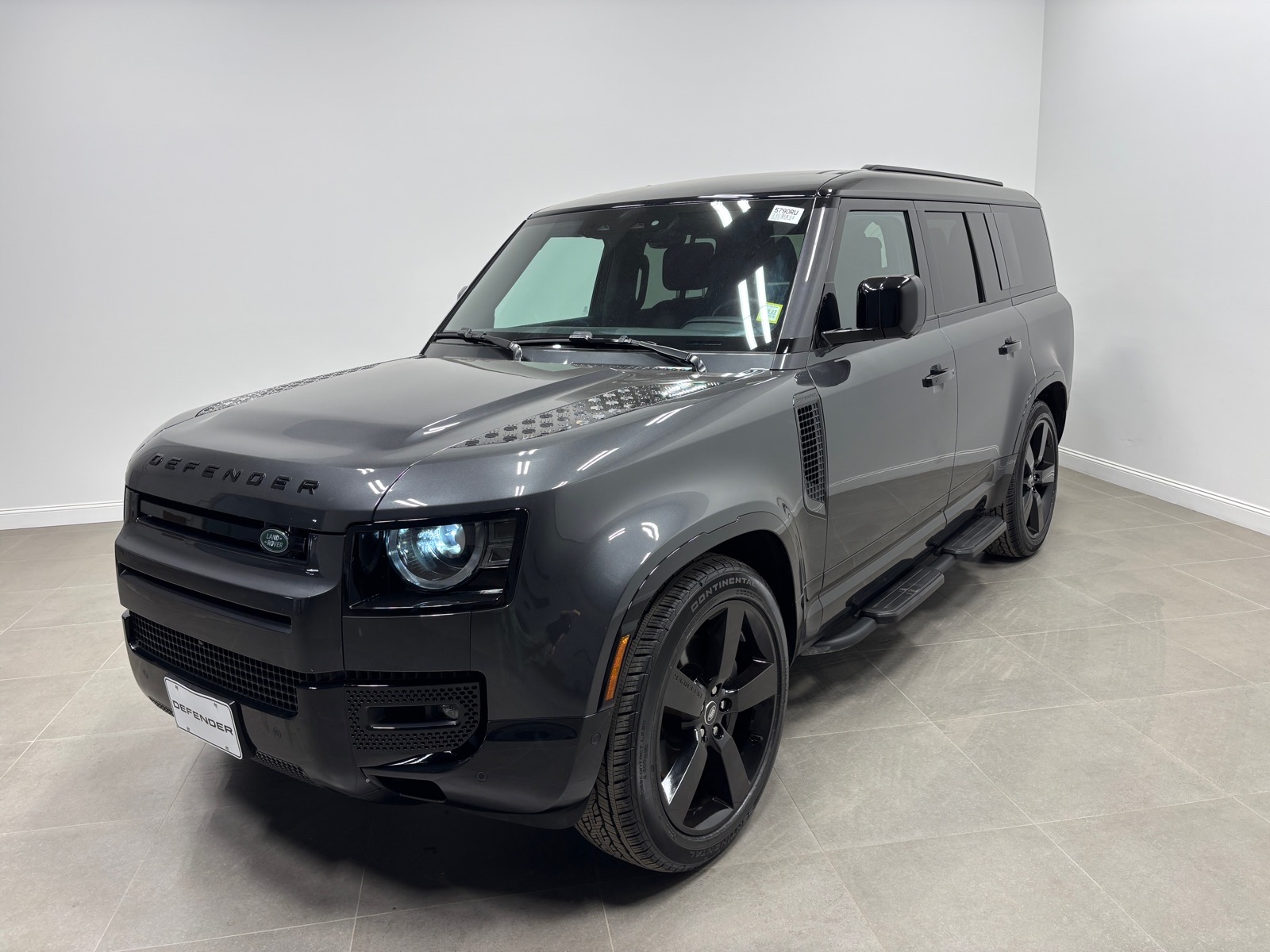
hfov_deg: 67.3
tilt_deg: -13.6
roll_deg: +2.3
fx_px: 954
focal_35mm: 26
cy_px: 476
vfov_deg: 53.1
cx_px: 635
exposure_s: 1/125
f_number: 1.6
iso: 40
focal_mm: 5.96
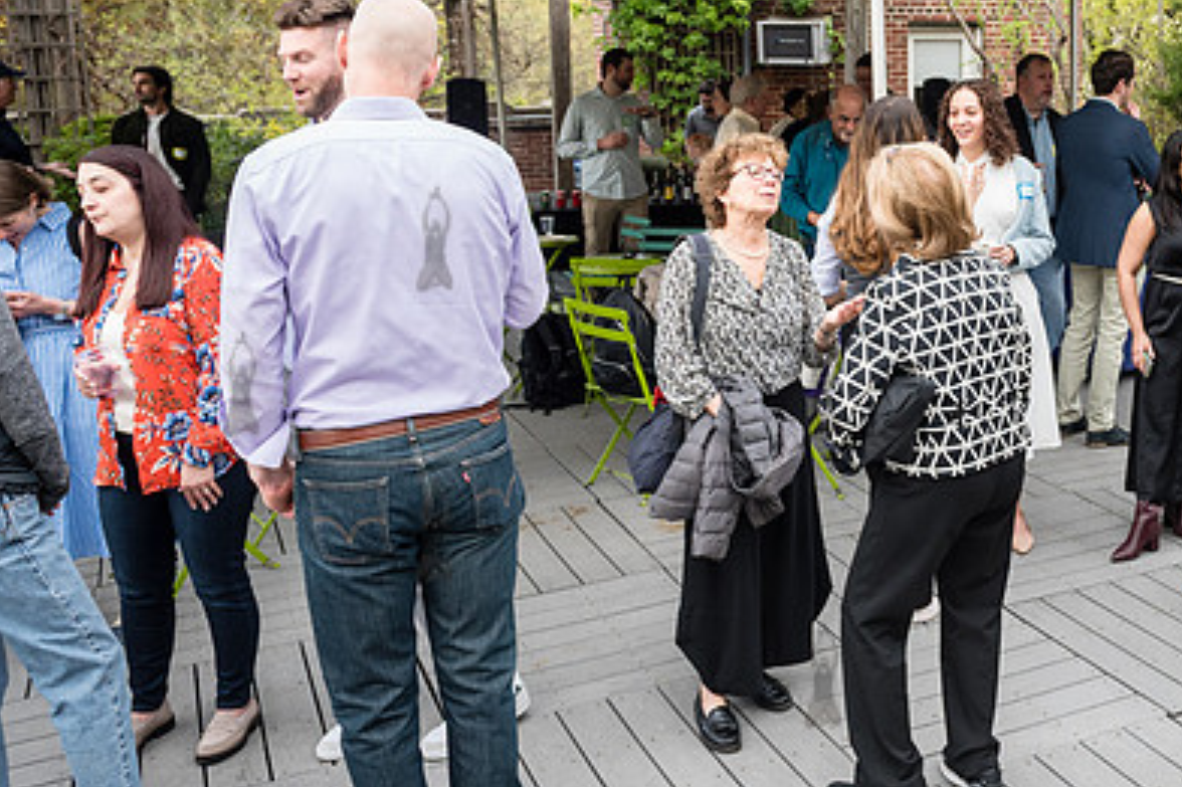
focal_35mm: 41
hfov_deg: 44.9
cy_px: 291
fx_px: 1346
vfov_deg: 32.4
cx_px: 956
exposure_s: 1/320
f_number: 4
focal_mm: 24
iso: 640
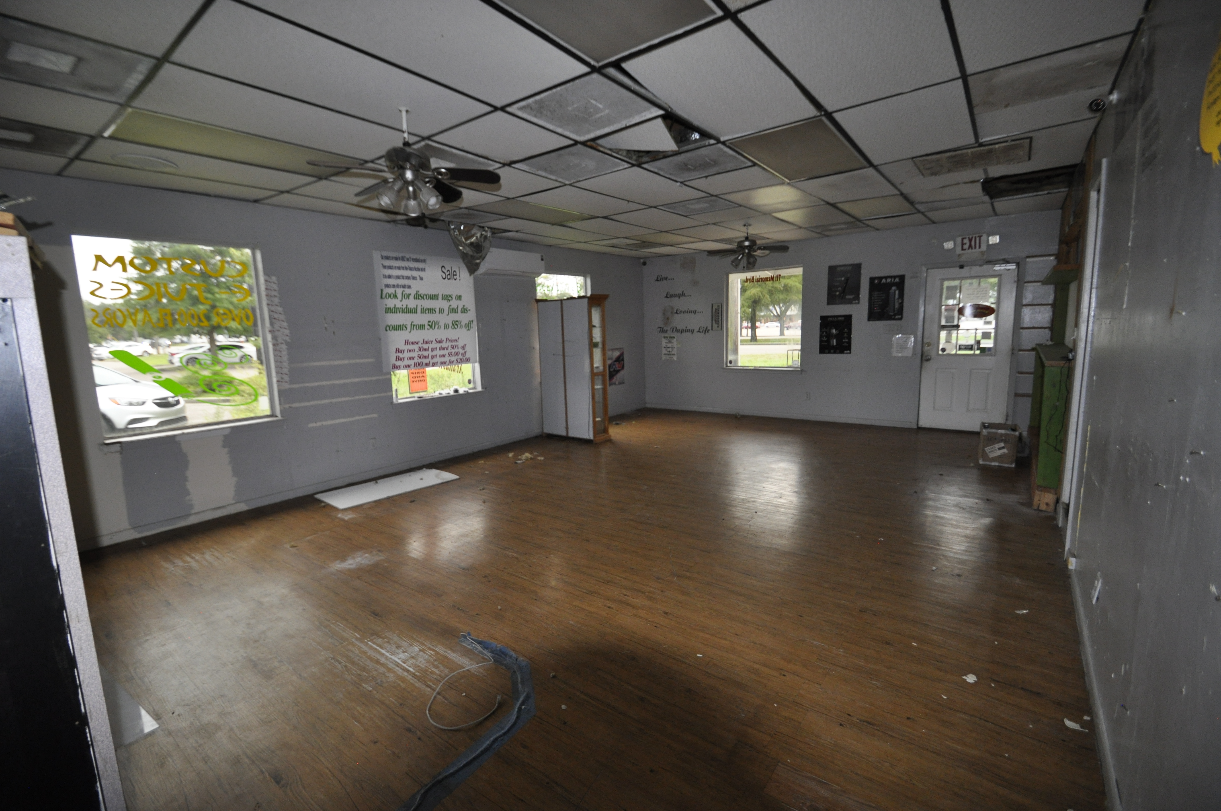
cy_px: 406
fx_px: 508
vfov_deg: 77.2
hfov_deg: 100.5
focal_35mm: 15
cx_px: 610
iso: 800
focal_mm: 10
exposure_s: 1/60
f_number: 3.5
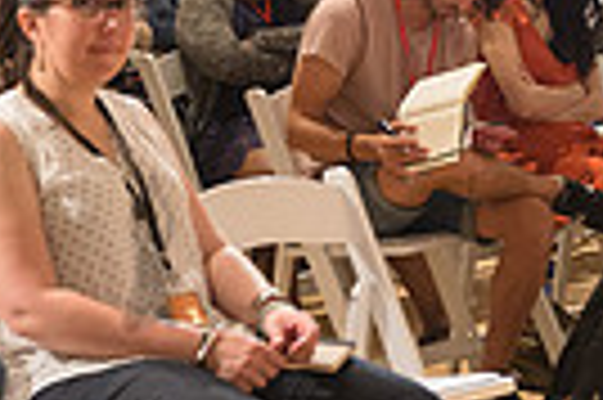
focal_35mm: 156
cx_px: 729
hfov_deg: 12.8
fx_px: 2610
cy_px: 34
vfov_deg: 8.7
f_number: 4
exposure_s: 1/80
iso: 2500
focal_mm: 36
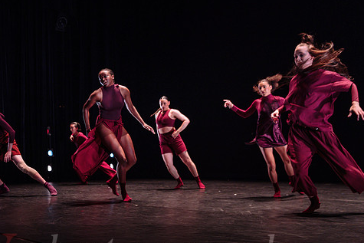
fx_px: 445
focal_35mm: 44
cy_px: 169
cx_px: 118
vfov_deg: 30.2
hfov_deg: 43.8
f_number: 2.8
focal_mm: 31
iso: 1250
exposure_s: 1/200
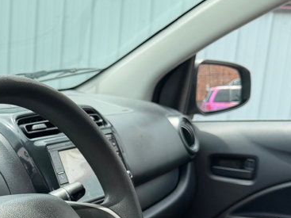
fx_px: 563
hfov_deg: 27.4
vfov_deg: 21.5
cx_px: 2
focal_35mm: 67
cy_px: 189
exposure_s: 1/1091
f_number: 1.78
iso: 80
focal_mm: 6.76
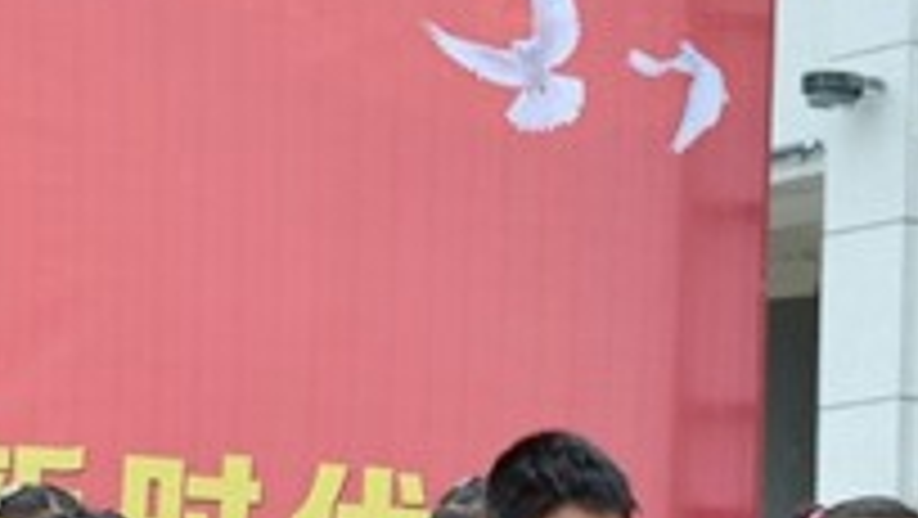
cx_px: 108
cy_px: 840
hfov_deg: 9.2
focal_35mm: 234
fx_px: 5699
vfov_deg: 5.1
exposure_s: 1/250
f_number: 8
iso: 160
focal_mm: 38
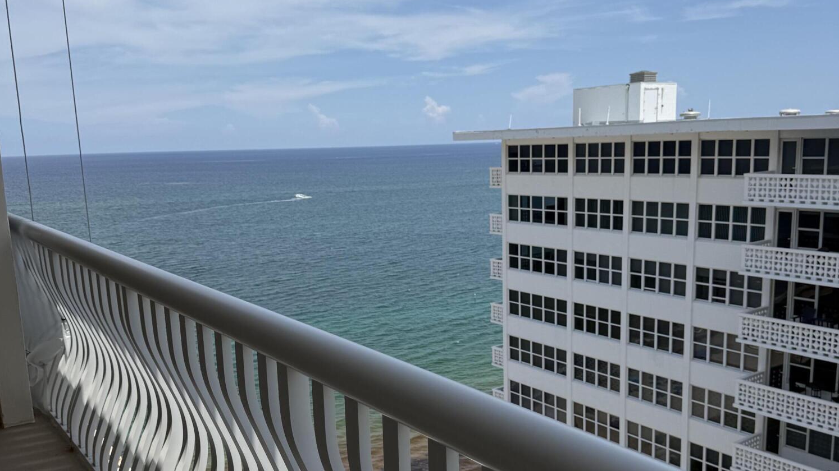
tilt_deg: -10.7
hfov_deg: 56.6
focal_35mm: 35
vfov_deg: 33.5
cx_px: 419
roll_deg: +0.6
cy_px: 296
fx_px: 779
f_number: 1.78
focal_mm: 6.76
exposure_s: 1/7353
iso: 80
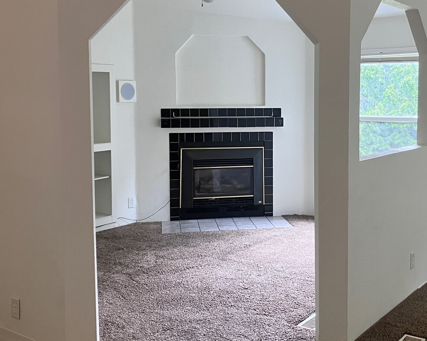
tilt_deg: -3.0
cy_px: 136
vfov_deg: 34.0
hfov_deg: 41.8
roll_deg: -0.7
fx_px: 556
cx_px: 263
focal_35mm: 44
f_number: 1.8
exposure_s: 1/60
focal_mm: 3.99
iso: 100
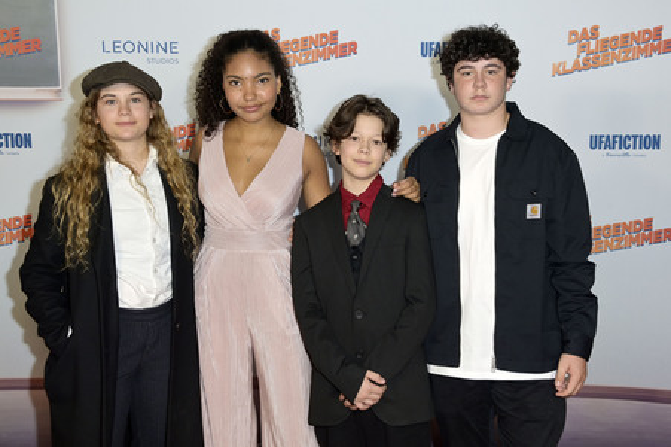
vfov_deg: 24.2
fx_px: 1043
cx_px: 336
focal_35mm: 56
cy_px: 224
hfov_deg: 35.7
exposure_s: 1/250
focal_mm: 56
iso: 640
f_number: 5.6
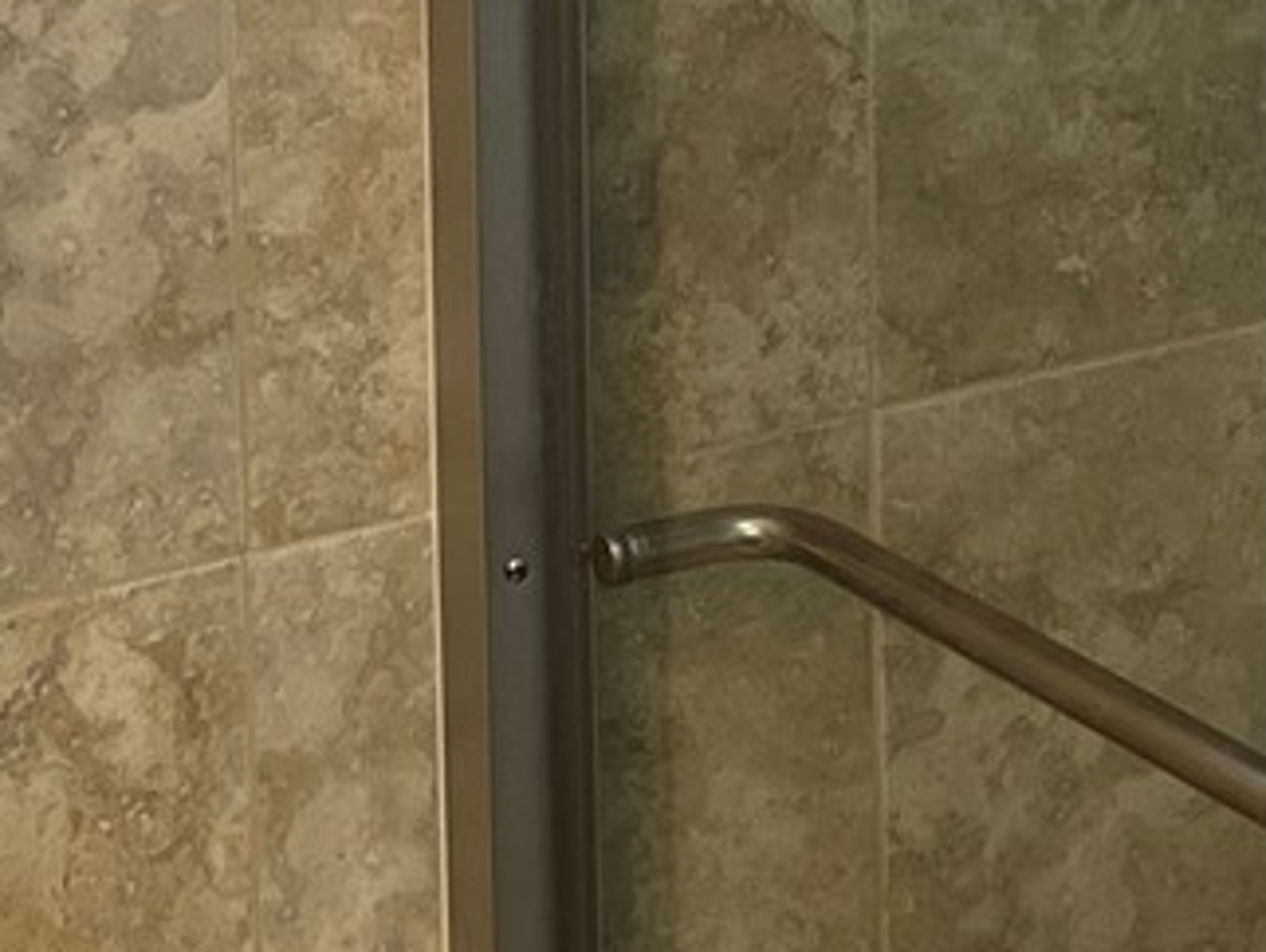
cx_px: 1514
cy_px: -566
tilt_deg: -5.3
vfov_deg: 11.0
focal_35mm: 129
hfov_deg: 14.8
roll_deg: +1.2
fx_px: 4721
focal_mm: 5.1
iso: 50
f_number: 1.6
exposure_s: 1/120
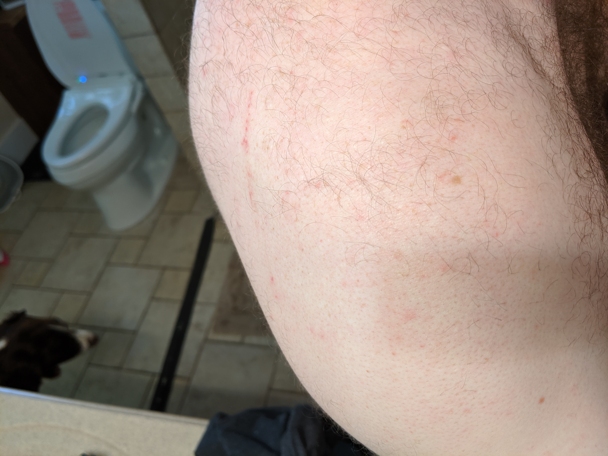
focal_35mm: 27
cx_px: 304
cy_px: 228
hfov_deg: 65.3
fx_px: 474
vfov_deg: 51.4
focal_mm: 4.44
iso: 109
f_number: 1.8
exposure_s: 1/59.9
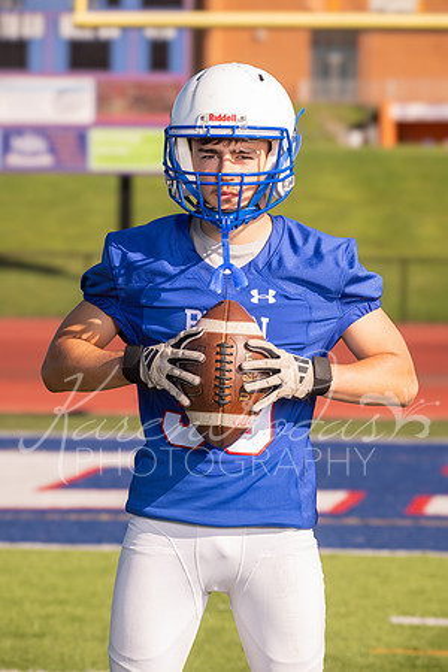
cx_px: 224
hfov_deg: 8.1
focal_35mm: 170
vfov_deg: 12.1
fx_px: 3173
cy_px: 336
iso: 100
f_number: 8
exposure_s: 1/250
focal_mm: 170
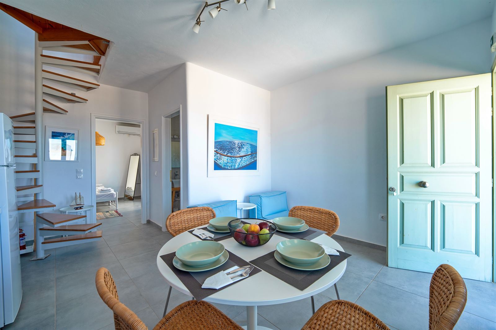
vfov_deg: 81.1
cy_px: 165
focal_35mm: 14
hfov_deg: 104.3
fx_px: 193
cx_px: 248
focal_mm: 14
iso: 100
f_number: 8
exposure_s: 1/13
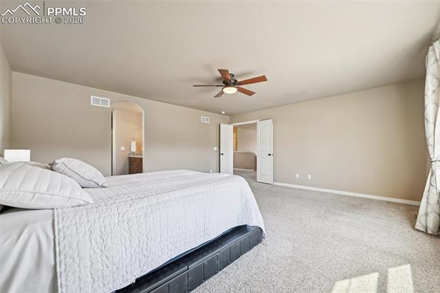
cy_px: 146
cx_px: 220
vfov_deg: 81.1
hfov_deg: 104.3
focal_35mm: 14
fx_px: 171
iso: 400
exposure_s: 1/15
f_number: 11
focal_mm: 14
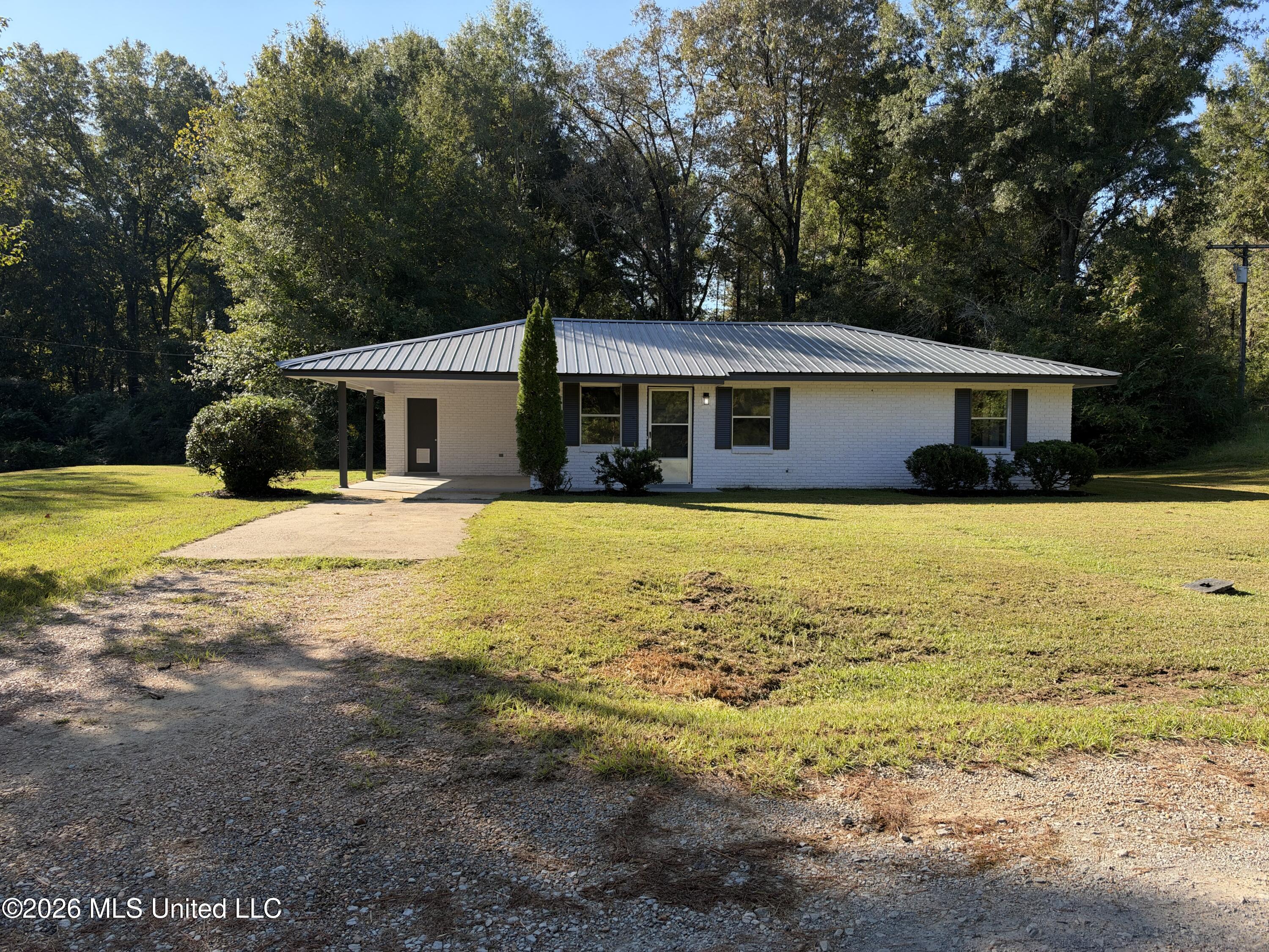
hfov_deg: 71.6
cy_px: 476
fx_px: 880
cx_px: 634
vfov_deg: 56.8
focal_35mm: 24
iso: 80
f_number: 1.8
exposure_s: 1/1456
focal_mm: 6.93
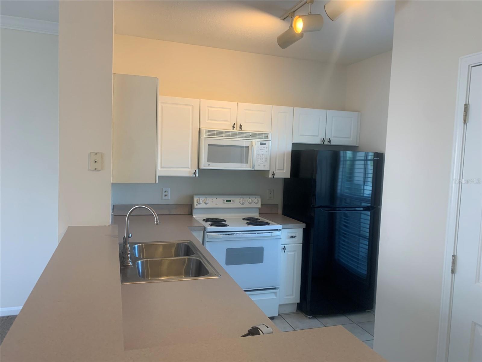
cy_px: 181
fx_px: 362
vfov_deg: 53.1
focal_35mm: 26
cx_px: 241
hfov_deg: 67.3
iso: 64
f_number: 1.8
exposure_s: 1/60
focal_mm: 4.25
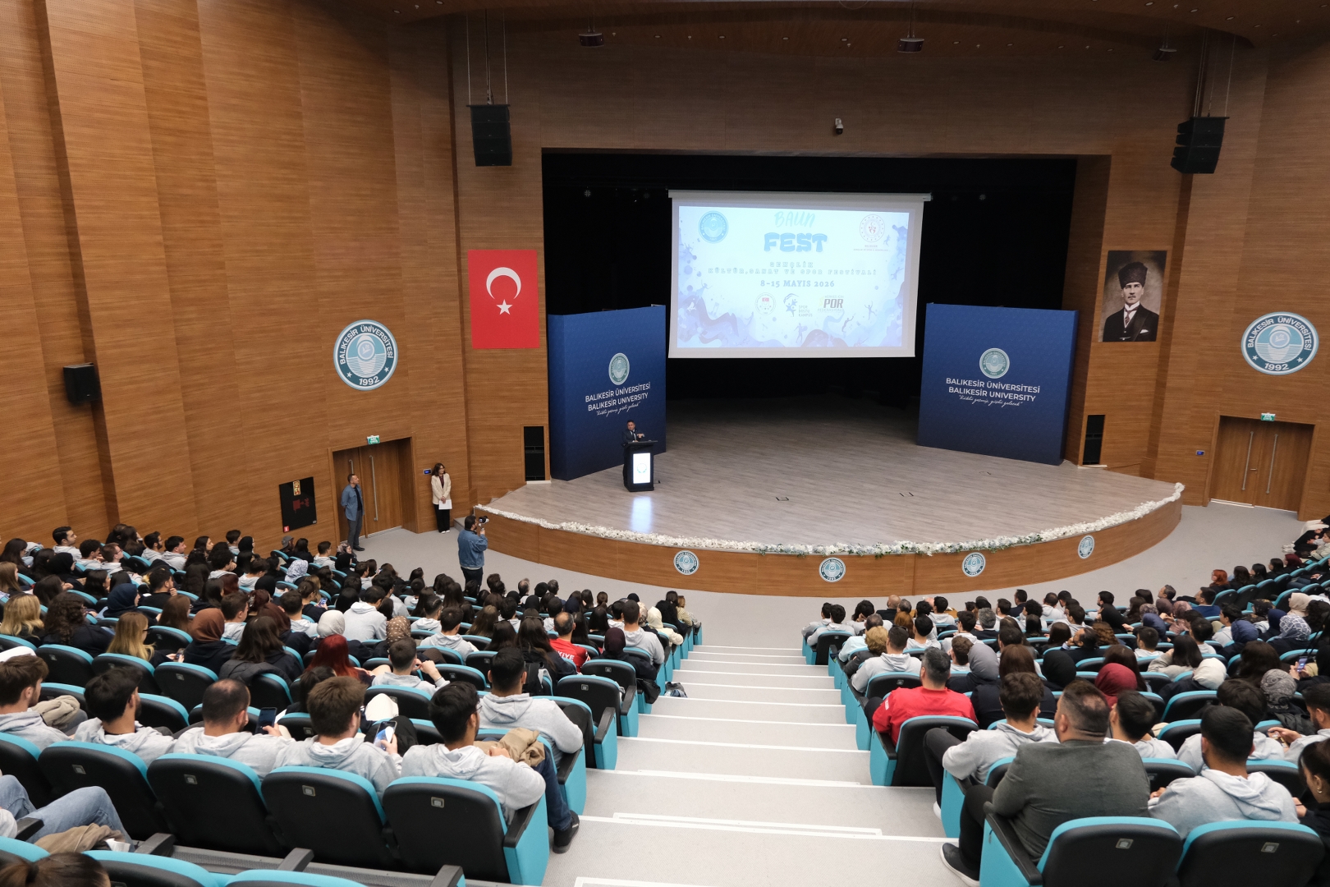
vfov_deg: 53.1
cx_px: 665
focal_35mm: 24
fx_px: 887
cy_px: 444
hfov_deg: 73.7
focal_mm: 16
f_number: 4
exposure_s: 1/60
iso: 3200
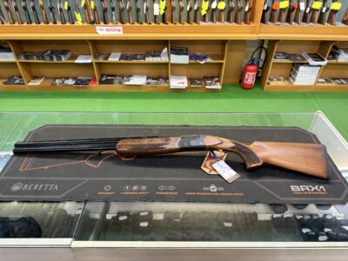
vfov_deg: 56.8
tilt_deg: -37.6
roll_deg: -1.2
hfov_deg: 71.6
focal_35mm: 24
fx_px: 241
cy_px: 130
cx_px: 174
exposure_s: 1/50
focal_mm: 6.76
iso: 250
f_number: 1.78
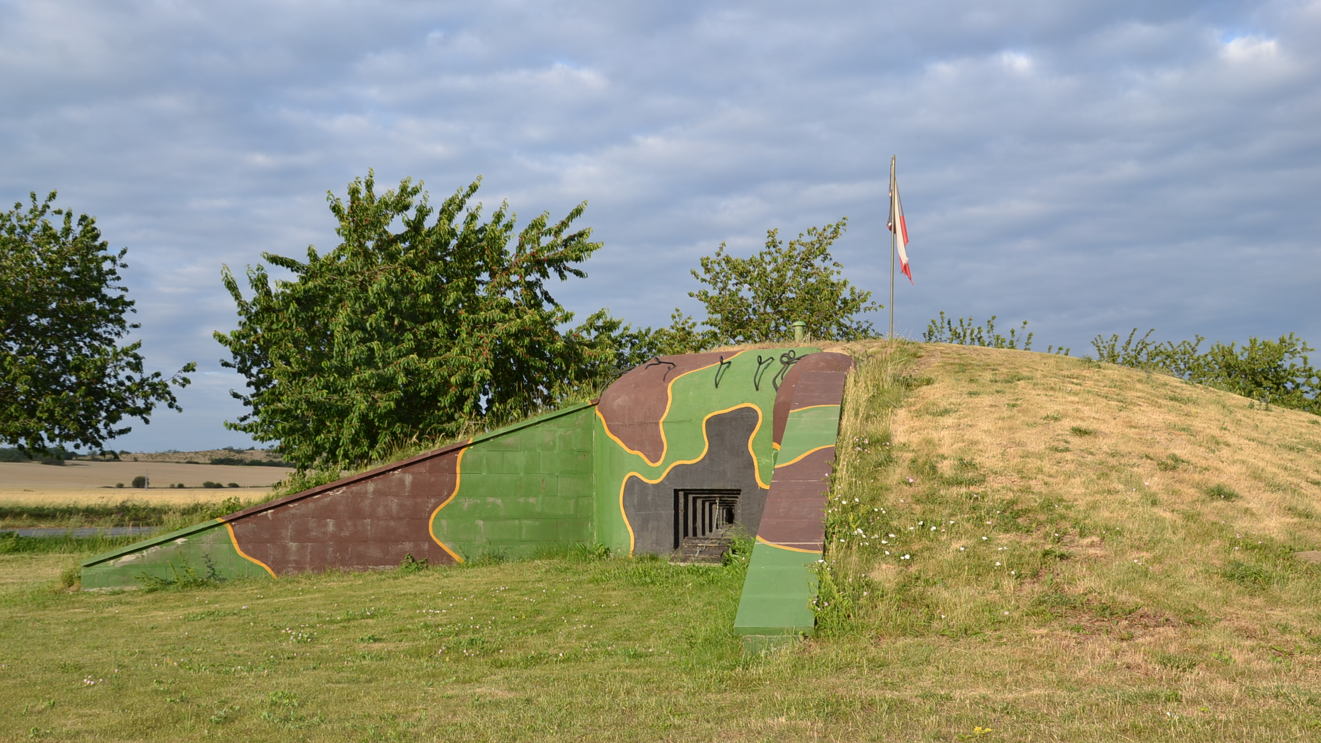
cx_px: 658
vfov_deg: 31.2
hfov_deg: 52.8
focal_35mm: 38
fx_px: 1331
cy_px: 392
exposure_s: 1/160
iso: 100
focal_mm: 24
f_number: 6.3
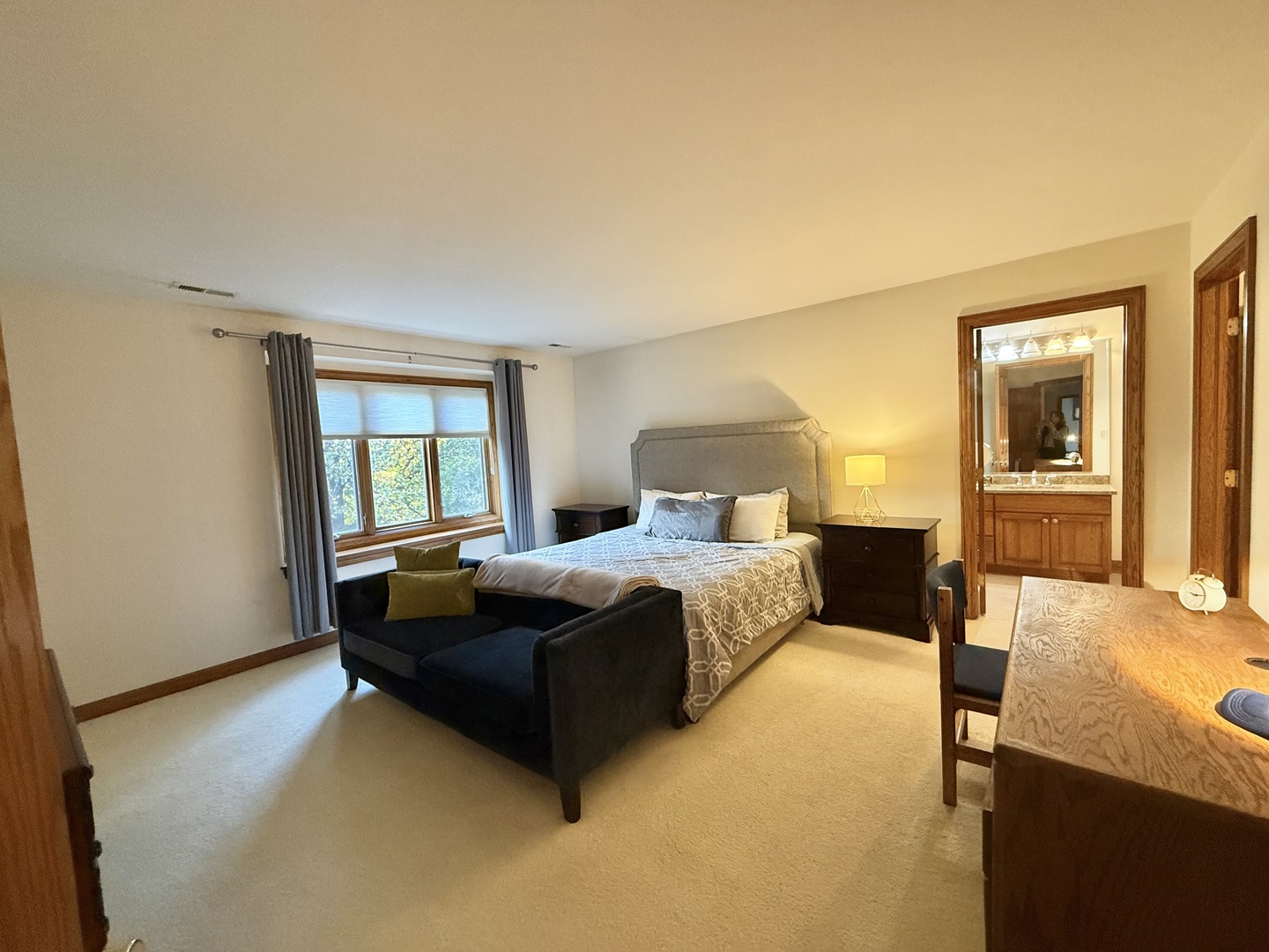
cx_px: 634
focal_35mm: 14
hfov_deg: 102.1
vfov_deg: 85.7
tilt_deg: -3.1
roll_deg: +3.2
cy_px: 476
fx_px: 513
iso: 400
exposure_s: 1/60
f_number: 2.2
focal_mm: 2.22
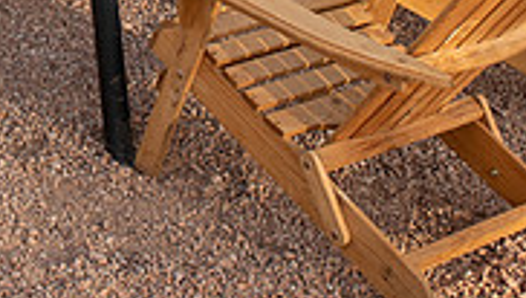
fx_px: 1634
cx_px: -101
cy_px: -220
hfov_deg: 17.5
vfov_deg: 9.9
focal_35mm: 117
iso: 400
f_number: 7.1
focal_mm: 32
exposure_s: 1/250
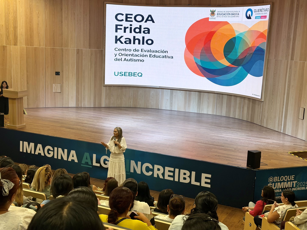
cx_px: 154
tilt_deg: -10.2
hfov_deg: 39.7
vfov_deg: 30.3
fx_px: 426
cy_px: 115
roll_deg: -2.1
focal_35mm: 48
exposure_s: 1/60
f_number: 1.78
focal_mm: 6.76
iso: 125
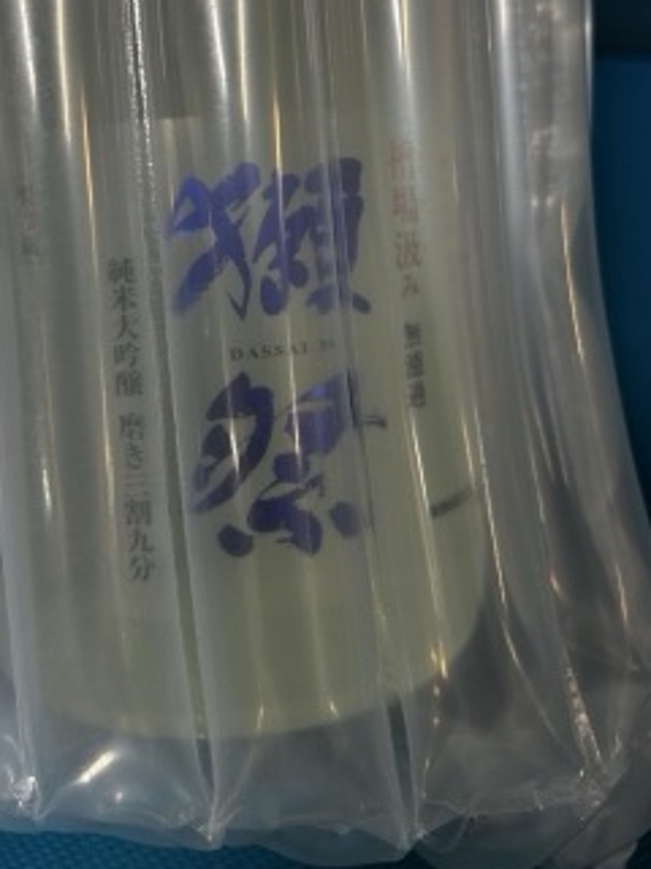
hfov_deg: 36.7
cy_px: 250
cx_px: 263
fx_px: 978
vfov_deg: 46.6
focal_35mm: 39
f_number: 1.5
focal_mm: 5.7
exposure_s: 1/60
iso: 80
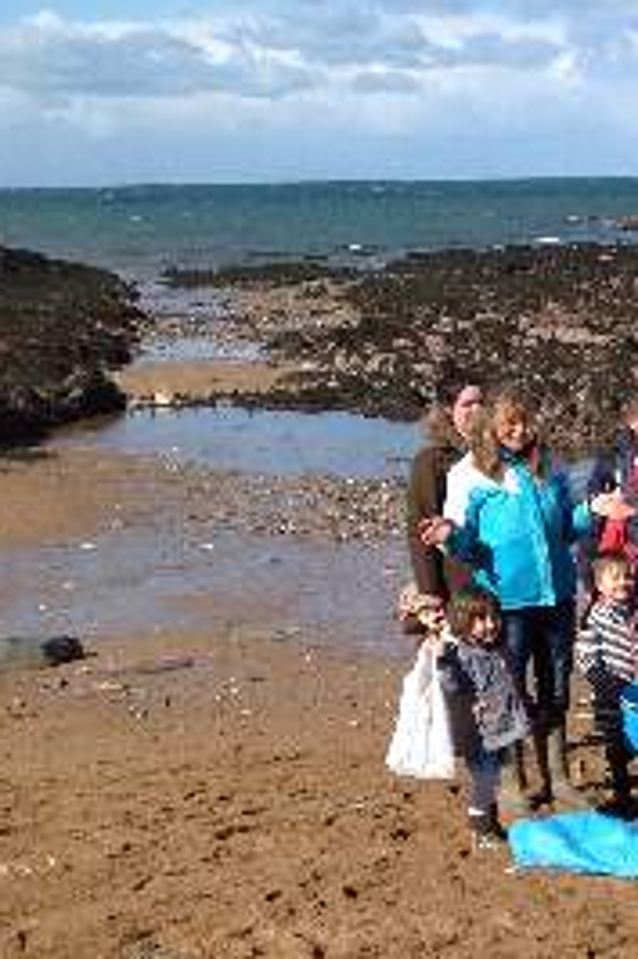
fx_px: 2076
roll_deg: +1.0
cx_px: 952
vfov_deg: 25.6
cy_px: 754
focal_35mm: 78
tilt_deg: -14.7
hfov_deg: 16.0
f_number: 2.4
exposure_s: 1/1890
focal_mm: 4.28
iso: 50
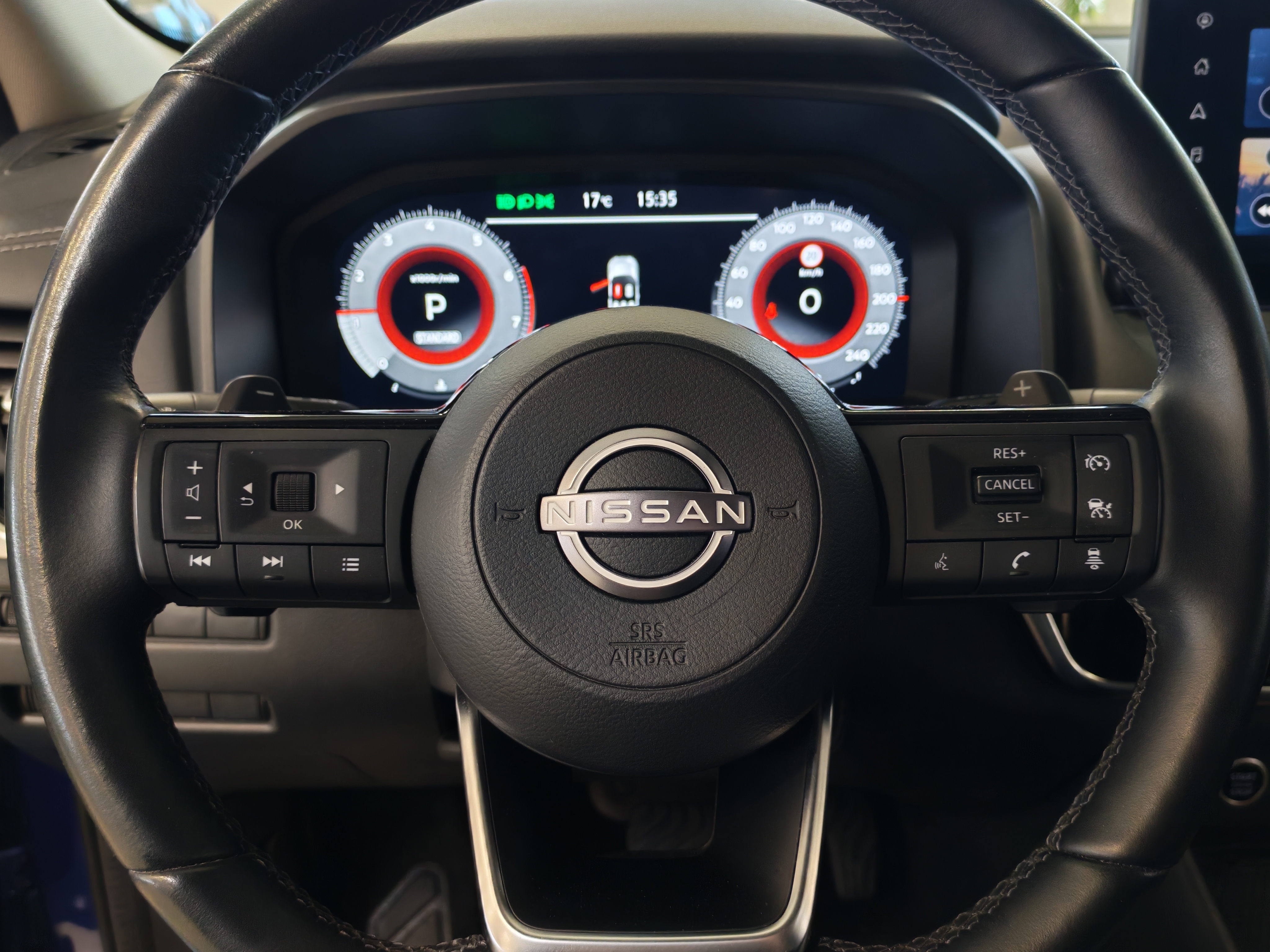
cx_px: 635
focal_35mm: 31
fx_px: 1137
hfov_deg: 58.4
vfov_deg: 45.4
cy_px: 476
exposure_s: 1/100
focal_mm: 6.12
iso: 819
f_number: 1.9
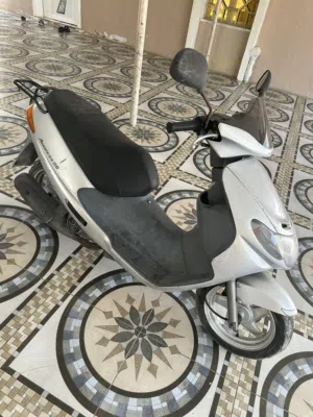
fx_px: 289
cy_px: 208
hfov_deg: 56.8
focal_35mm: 24
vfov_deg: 71.6
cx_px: 156
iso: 80
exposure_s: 1/167
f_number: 1.78
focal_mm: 6.86
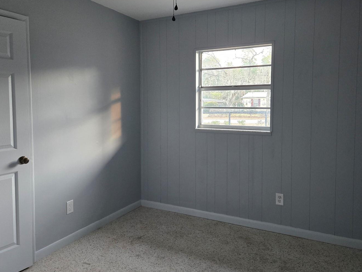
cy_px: 122
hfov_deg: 63.4
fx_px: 293
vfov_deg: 49.7
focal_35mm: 28
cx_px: 188
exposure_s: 1/60
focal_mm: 5.4
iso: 500
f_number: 1.8
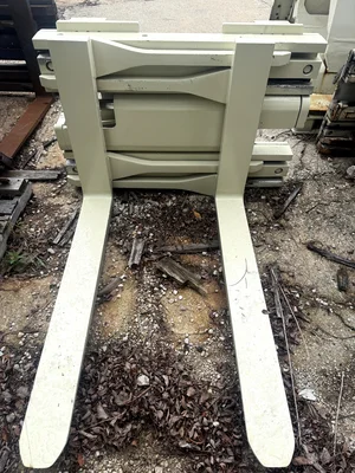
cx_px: 178
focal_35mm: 24
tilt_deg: -49.3
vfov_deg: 71.6
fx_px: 328
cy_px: 236
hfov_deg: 56.8
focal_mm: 6.76
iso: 80
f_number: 1.78
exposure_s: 1/1585
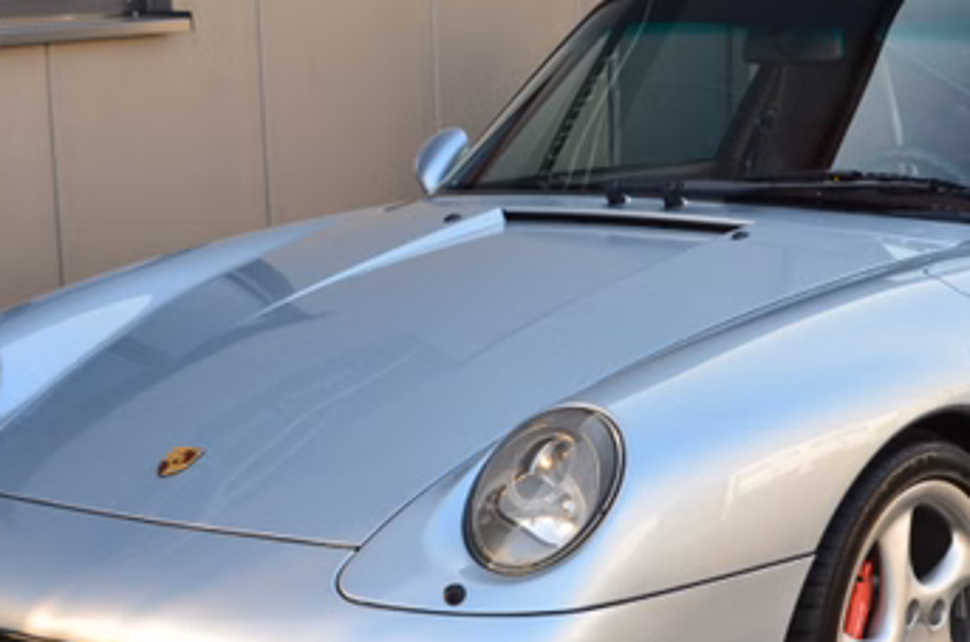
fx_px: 2633
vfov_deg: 13.8
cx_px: 687
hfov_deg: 20.8
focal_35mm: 98
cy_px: 486
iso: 400
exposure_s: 1/60
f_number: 10
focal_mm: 35
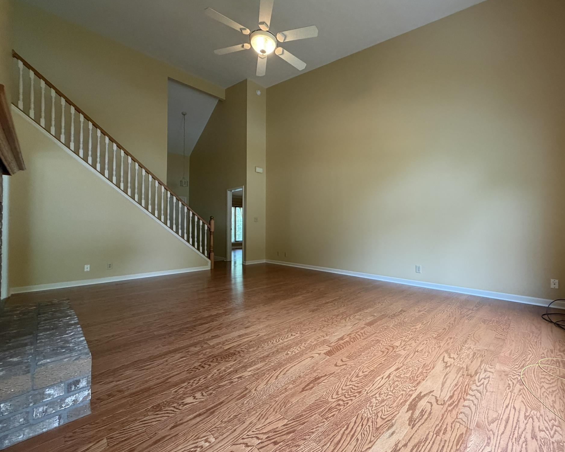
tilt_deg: +1.3
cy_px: 225
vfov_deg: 84.0
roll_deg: +1.2
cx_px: 309
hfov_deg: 96.5
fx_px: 251
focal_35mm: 15
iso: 320
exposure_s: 1/60
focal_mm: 2.22
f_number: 2.2
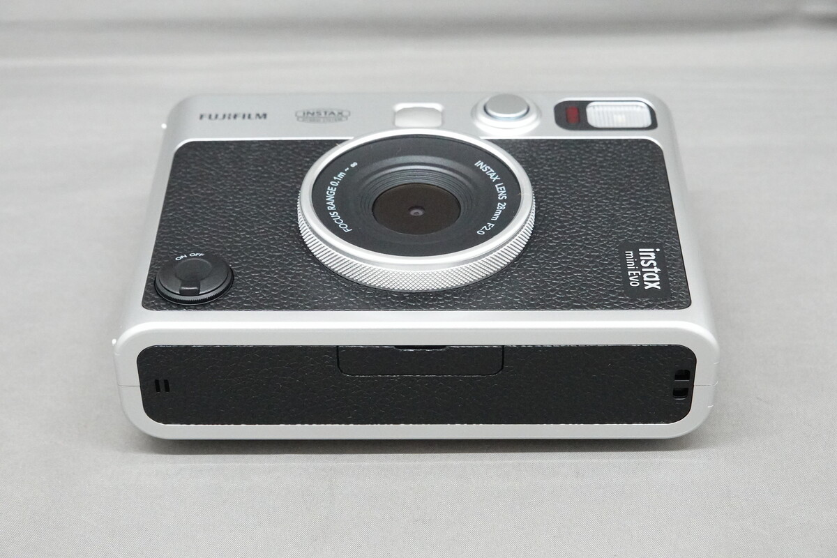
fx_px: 1627
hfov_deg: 28.8
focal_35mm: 70
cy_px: 279
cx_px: 418
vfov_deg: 19.5
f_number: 5.6
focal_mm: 25.85
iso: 4000
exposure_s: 1/80
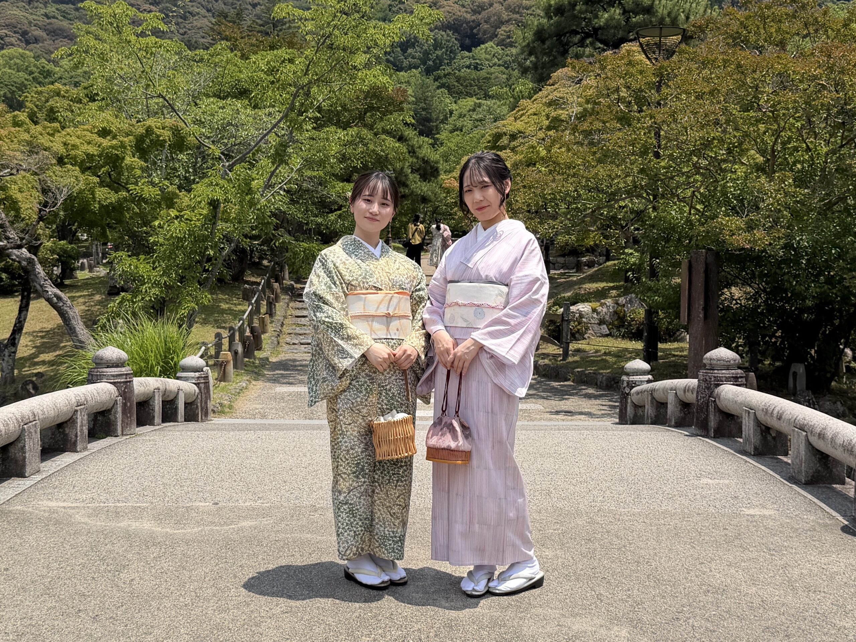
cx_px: 428
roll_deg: -0.6
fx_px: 593
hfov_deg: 71.6
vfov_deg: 56.8
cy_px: 321
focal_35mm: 24
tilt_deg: -4.0
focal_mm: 6.76
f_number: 1.78
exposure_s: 1/6173
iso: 80
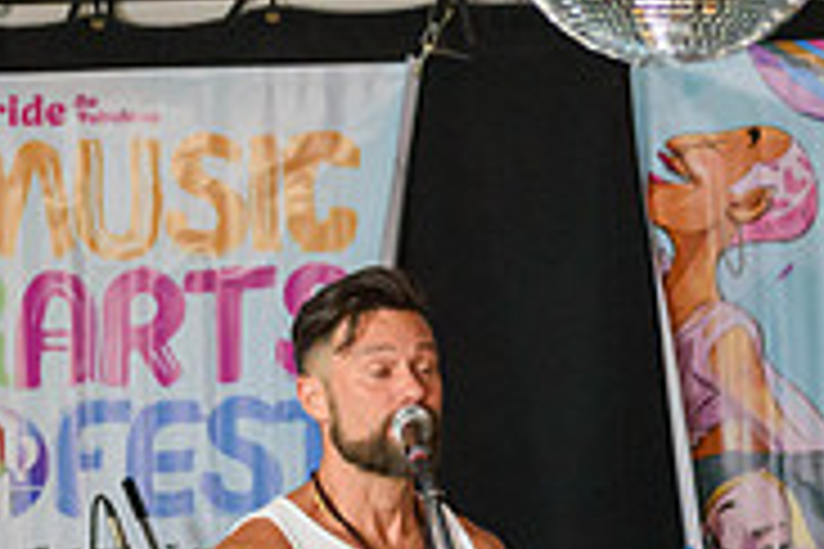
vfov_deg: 4.0
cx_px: 729
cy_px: 668
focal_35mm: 341
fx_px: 7805
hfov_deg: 6.0
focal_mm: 70
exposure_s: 1/125
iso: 1800
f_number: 4.5
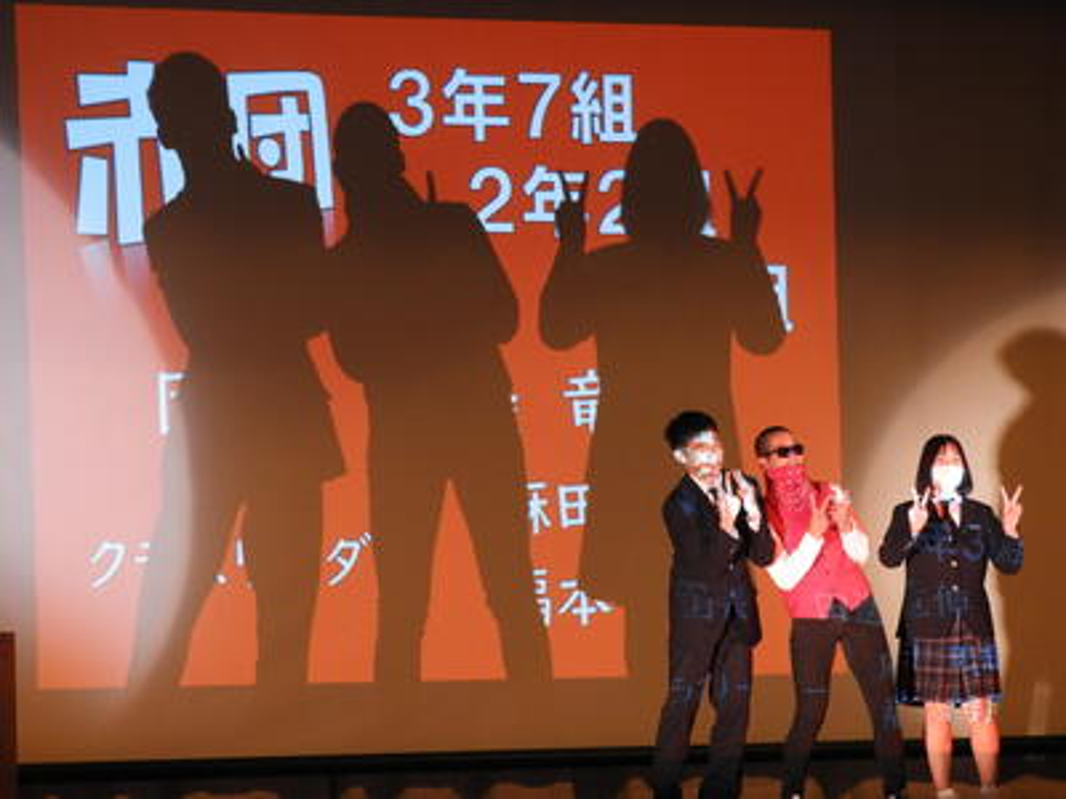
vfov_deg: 8.7
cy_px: 400
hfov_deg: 11.6
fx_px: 5235
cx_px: 533
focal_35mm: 170
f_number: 5.2
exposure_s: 1/15
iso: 500
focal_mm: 30.5
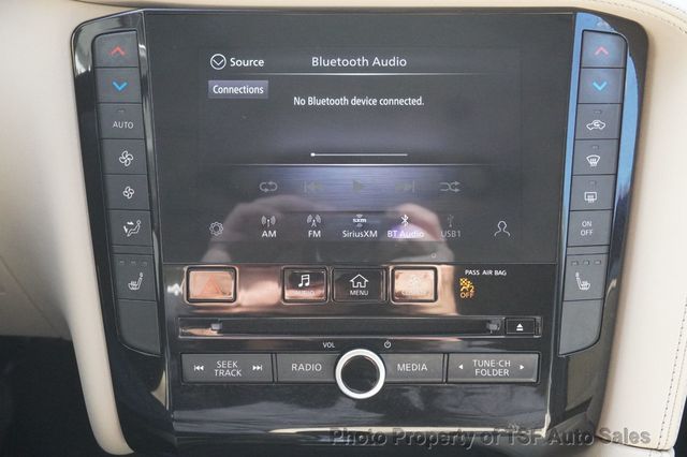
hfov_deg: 40.0
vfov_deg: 27.2
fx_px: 944
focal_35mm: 50
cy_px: 228
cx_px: 344
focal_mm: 33
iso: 5000
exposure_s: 1/250
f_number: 9
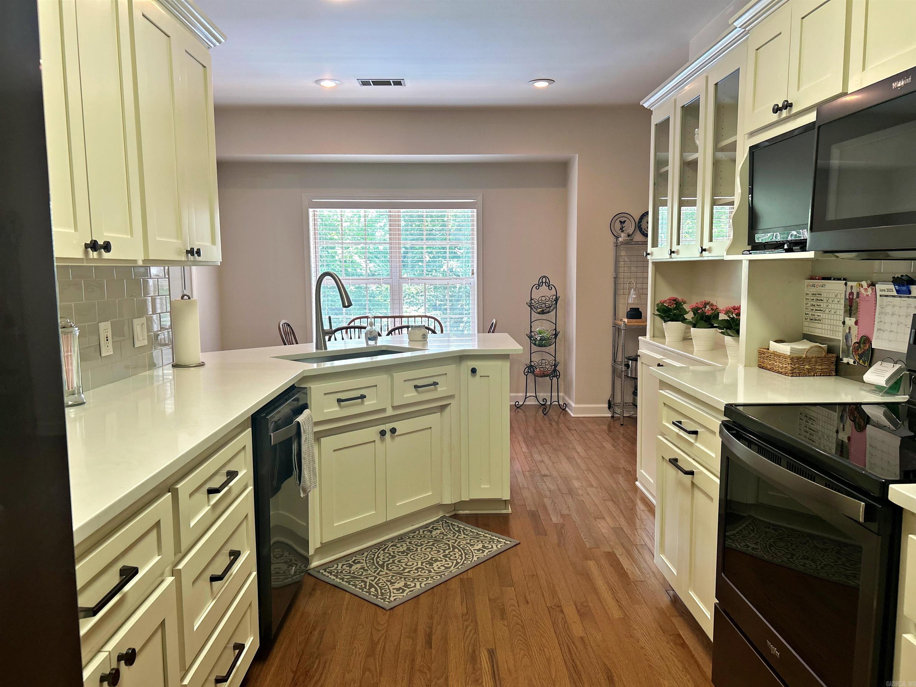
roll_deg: +0.6
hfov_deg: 67.3
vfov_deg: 53.1
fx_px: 688
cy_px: 344
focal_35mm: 26
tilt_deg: -6.1
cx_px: 458
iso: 125
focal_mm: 5.7
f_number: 1.5
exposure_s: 1/120
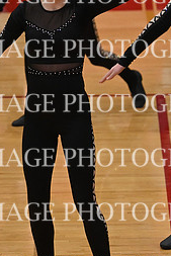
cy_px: 76
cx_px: 56
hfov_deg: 2.4
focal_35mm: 567
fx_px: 4034
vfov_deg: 3.6
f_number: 4
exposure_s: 1/400
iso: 3200
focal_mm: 165
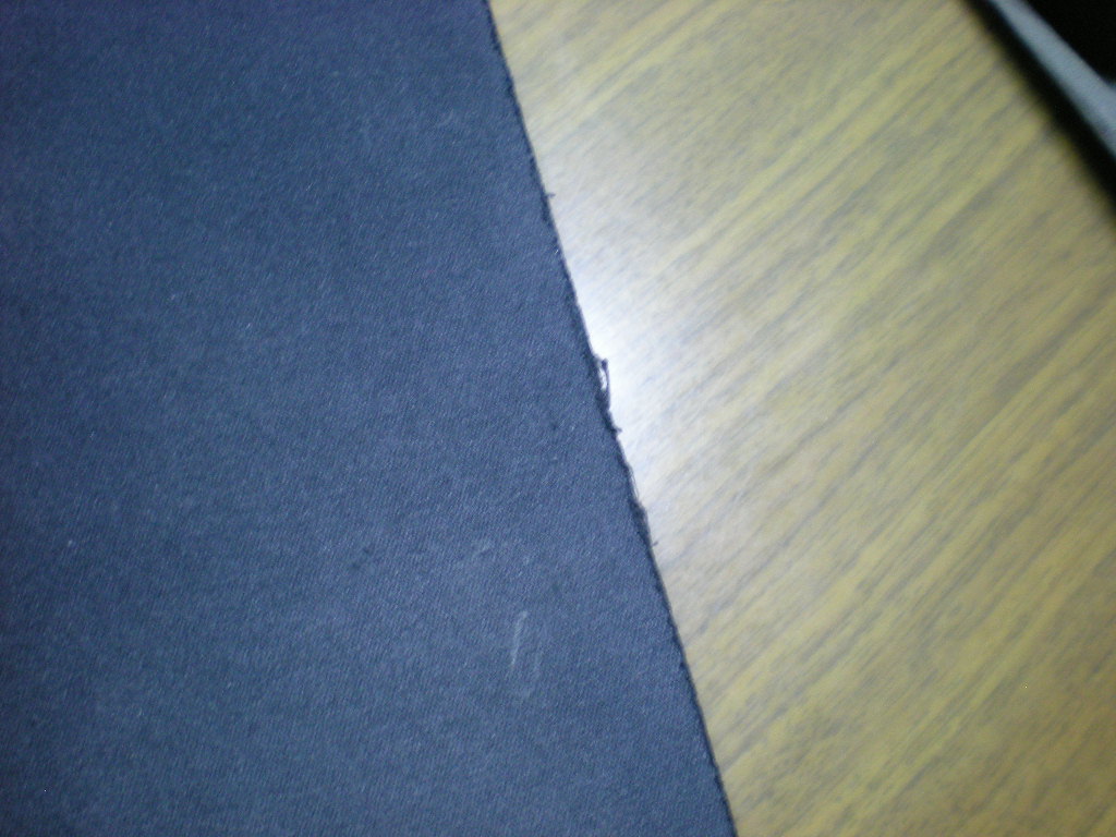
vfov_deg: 37.7
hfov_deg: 49.0
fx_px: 1225
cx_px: 558
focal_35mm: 38
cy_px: 418
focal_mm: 6.3
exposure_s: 1/8
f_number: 3.1
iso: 205
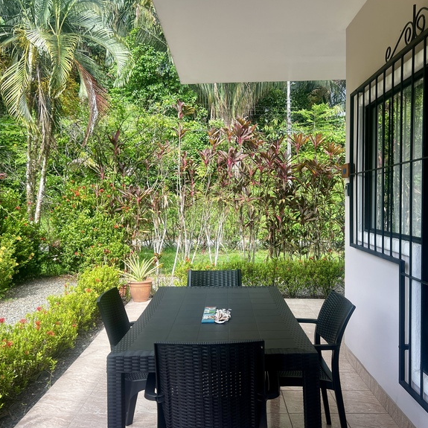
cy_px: 213
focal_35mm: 32
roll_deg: +0.4
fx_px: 448
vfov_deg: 51.1
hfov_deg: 51.1
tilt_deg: -2.4
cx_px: 209
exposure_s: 1/611
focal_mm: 5.7
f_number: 1.5
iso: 50
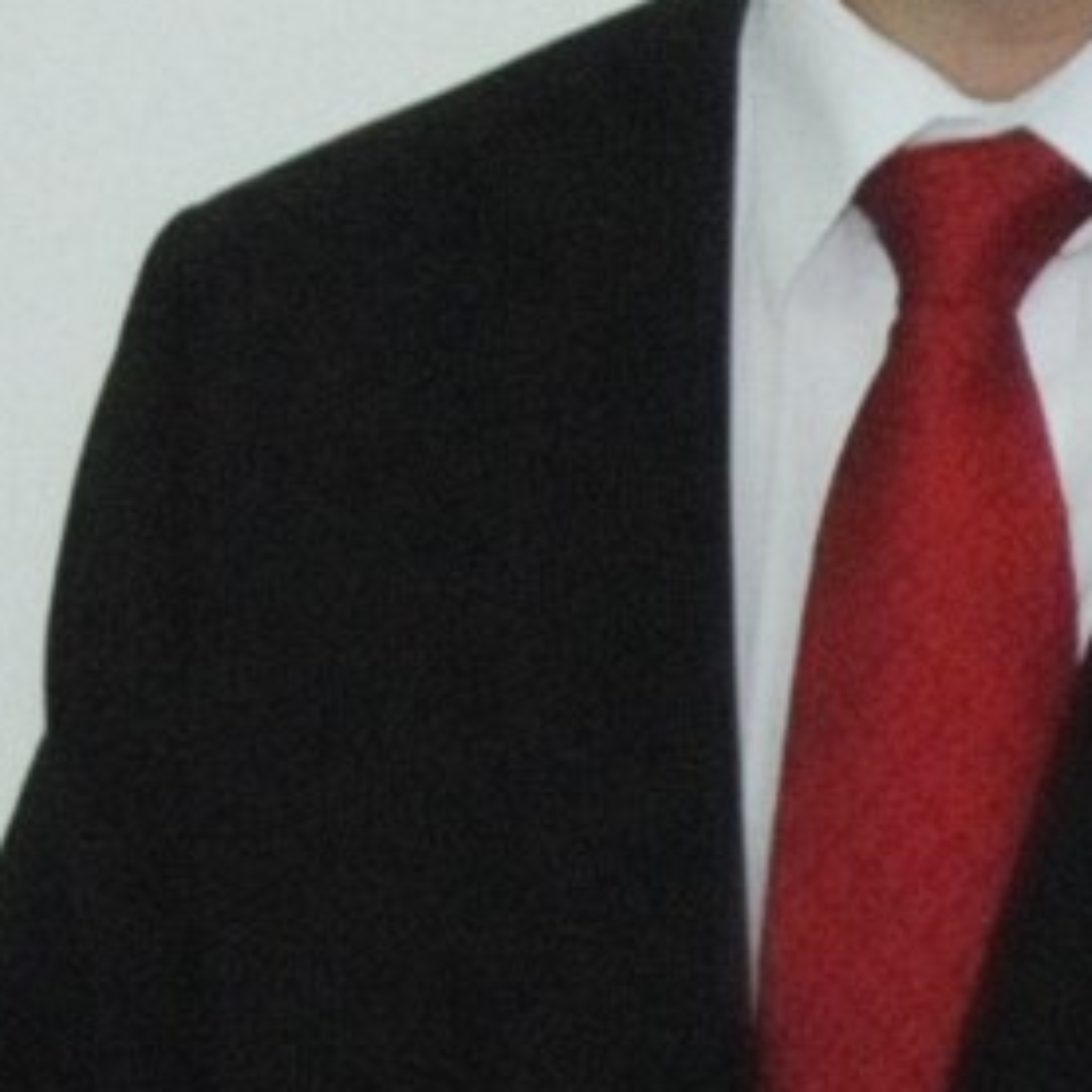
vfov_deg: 5.2
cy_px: 635
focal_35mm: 335
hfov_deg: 5.0
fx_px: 11956
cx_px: 3315
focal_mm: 34
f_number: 4.5
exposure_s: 1/250
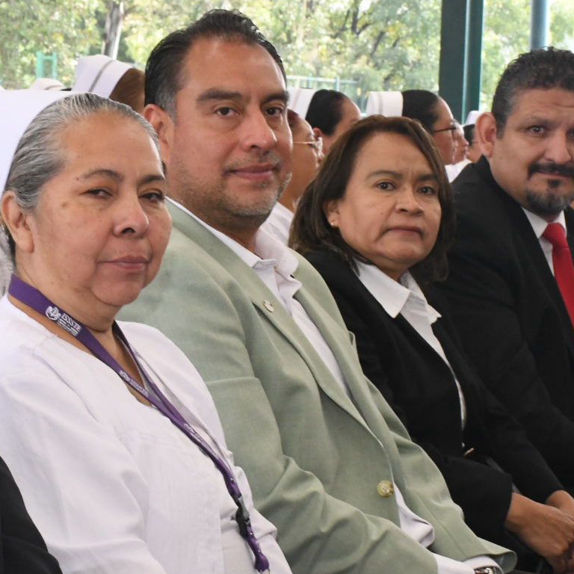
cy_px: 312
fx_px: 2420
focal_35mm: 129
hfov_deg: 13.5
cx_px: 181
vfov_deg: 13.5
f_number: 16
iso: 4000
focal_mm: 48
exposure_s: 1/125
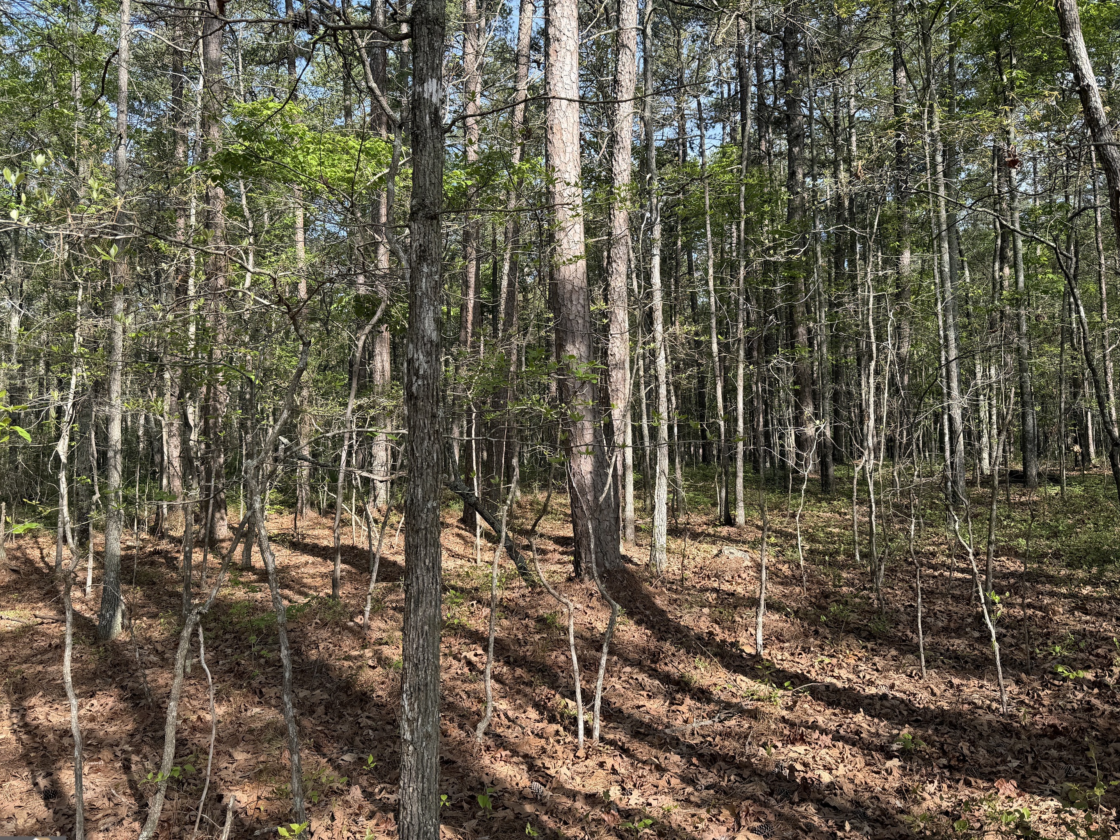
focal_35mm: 27
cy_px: 411
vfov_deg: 51.3
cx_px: 555
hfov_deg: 65.3
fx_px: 874
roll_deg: +1.5
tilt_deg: +6.1
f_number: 1.78
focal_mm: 6.76
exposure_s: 1/849
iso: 80
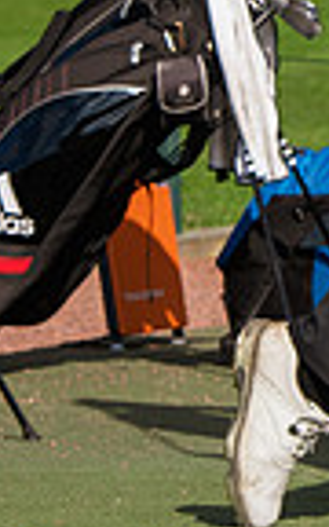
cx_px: 932
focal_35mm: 715
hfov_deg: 1.8
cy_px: -119
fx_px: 10257
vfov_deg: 2.9
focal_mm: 116
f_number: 6.3
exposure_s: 1/1600
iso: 400
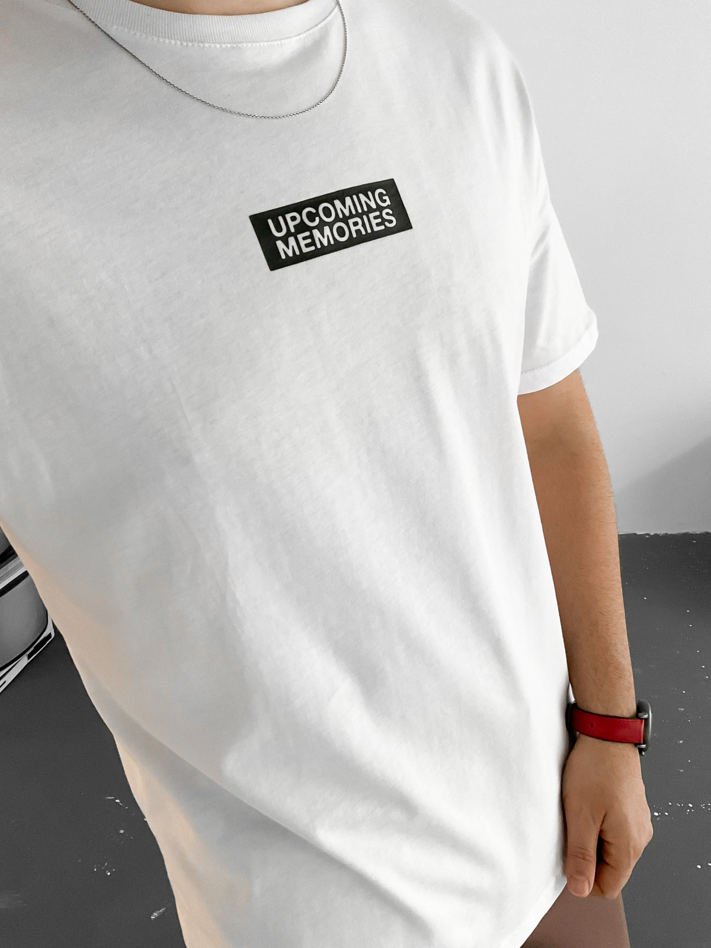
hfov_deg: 48.2
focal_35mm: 29
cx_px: 356
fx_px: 794
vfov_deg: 61.7
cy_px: 474
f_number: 1.8
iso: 250
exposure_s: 1/60
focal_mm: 3
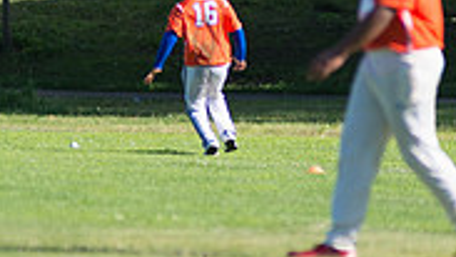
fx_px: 8018
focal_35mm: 663
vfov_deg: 1.8
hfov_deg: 3.3
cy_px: 56
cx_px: 202
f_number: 2.8
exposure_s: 1/2000
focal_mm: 200
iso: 200
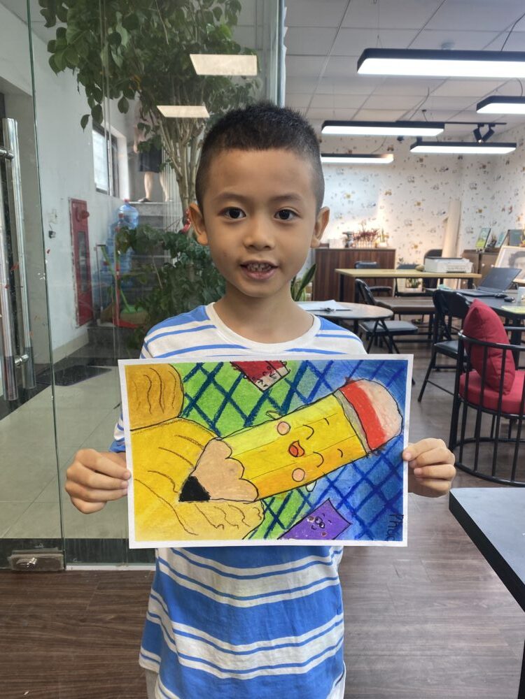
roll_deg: -1.0
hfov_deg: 53.1
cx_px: 262
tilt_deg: -10.5
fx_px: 526
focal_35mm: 26
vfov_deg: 67.3
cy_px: 350
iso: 64
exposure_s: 1/100
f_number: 1.8
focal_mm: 4.25
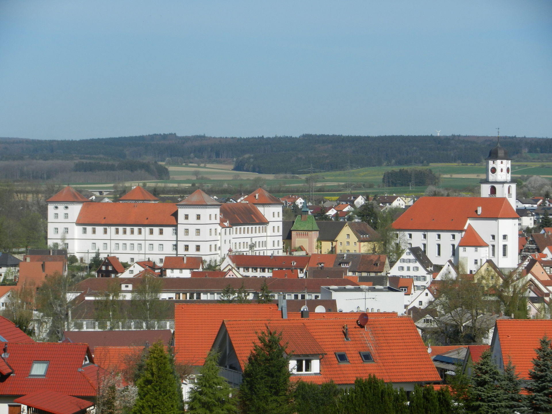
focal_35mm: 123
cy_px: 207
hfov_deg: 16.0
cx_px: 276
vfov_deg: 12.0
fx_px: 1961
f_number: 5.1
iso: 160
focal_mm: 22.2
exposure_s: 1/1250
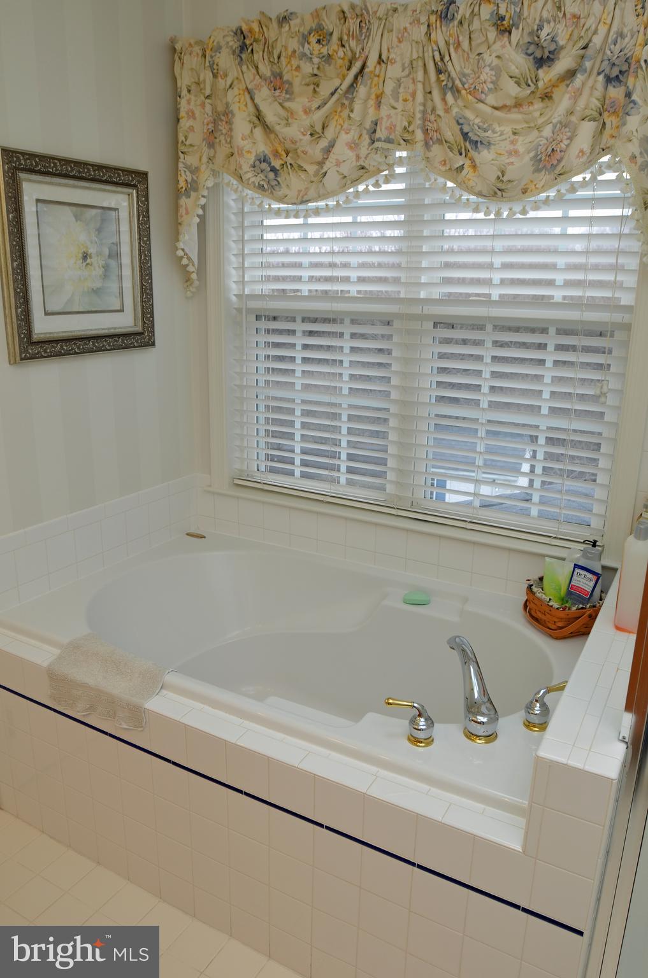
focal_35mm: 36
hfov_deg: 36.7
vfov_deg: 53.2
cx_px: 324
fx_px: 977
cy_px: 489
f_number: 5
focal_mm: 24
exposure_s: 1/100
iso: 200
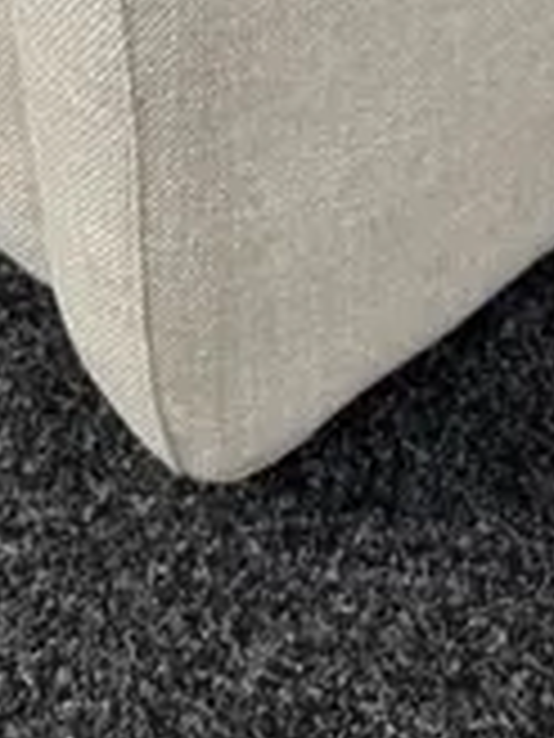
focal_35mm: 150
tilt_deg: -34.5
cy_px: -1206
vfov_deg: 10.6
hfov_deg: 9.9
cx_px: 302
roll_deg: +0.4
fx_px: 3201
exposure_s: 1/50
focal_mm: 6.86
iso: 125
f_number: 1.78
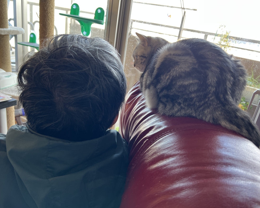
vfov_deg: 51.5
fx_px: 215
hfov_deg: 62.2
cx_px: 131
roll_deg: -9.6
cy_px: 107
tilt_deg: -21.3
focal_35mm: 28
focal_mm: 5.7
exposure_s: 1/121
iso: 100
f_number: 1.5
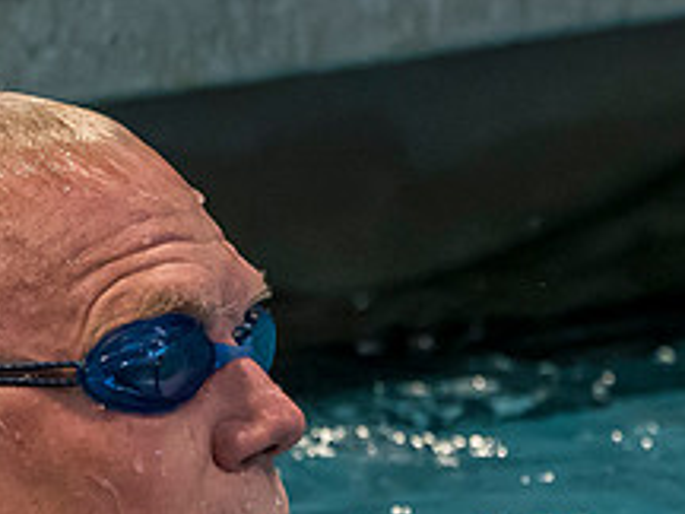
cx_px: 188
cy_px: 486
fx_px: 29386
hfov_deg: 1.3
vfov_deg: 1.0
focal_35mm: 1485
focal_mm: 200
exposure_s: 1/640
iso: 3200
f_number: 2.8
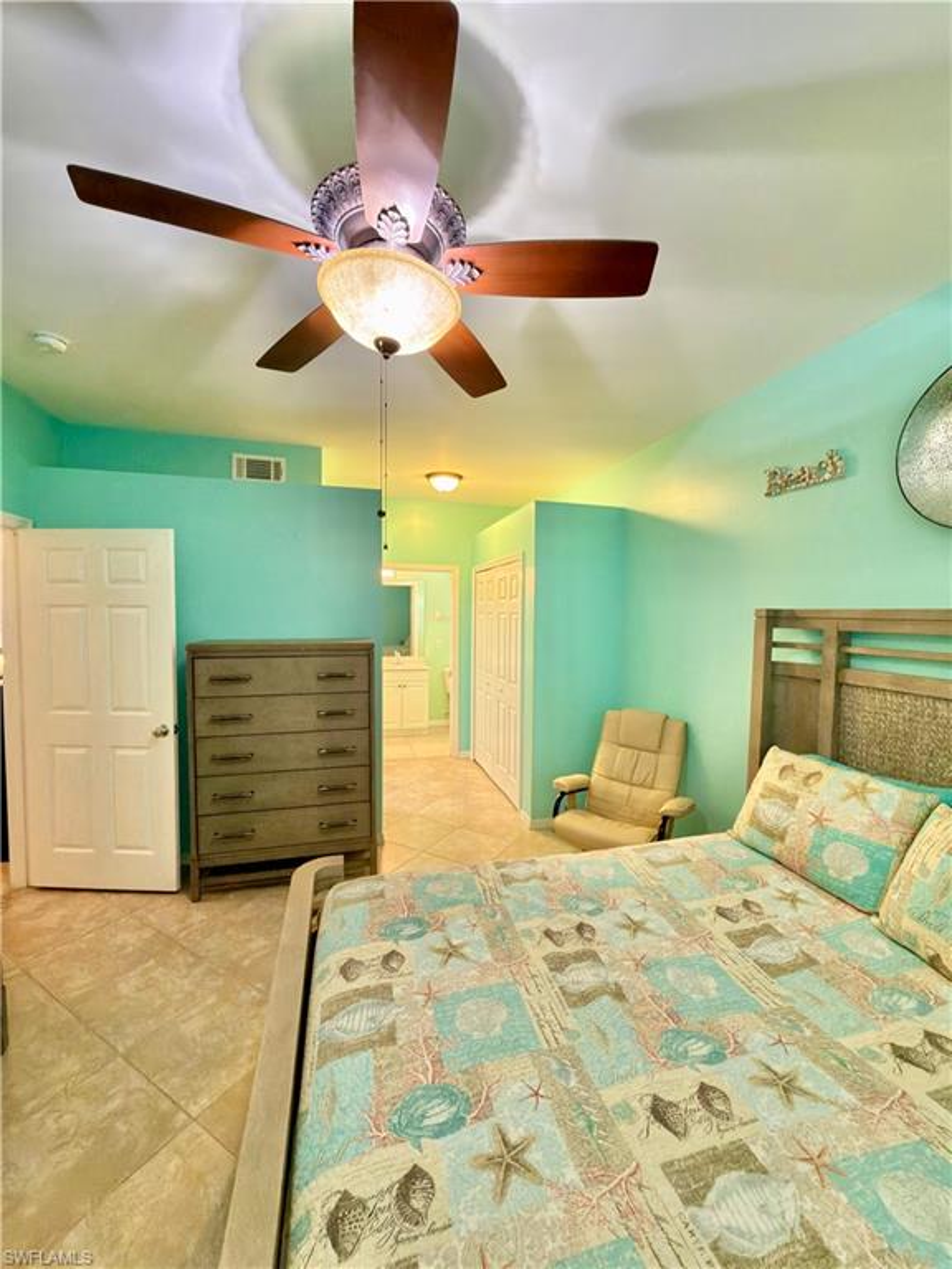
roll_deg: -1.2
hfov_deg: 85.7
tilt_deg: -3.8
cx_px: 476
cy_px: 634
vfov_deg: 102.1
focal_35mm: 14
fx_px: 513
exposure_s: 1/30
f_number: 2.2
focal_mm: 2.22
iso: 200
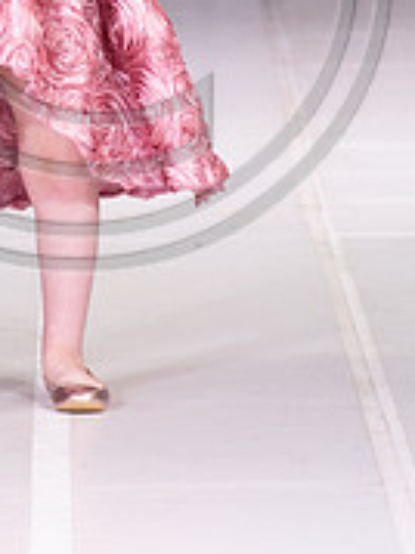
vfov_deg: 5.5
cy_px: -40
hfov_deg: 4.1
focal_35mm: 362
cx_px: 79
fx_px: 5793
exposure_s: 1/400
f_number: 5.6
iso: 2000
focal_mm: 150
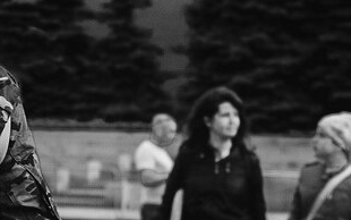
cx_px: -248
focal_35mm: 375
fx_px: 3589
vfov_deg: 3.5
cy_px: 181
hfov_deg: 5.5
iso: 800
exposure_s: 1/280
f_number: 5.6
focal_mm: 63.2
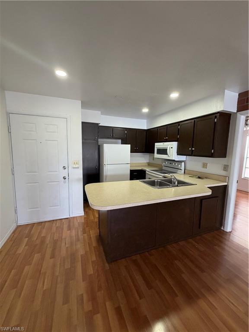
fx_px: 134
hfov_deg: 85.7
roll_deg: -0.7
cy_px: 166
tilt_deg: -6.0
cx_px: 124
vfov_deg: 102.1
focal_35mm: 14
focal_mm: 2.22
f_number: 2.2
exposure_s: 1/60
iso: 320
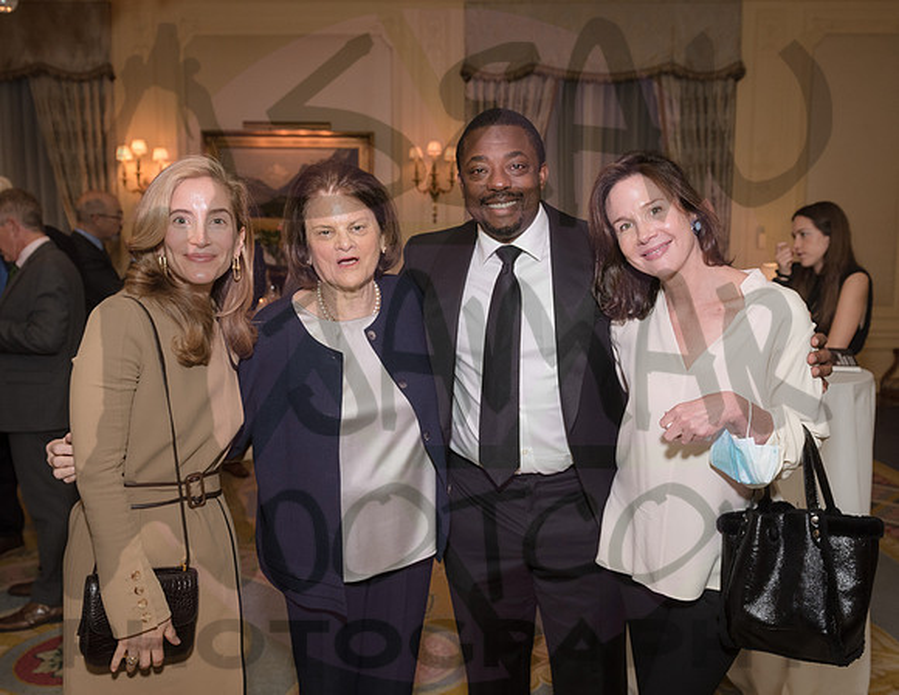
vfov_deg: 45.2
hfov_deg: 56.6
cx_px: 448
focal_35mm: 32
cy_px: 348
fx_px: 835
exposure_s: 1/250
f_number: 4
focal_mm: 24
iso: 1000
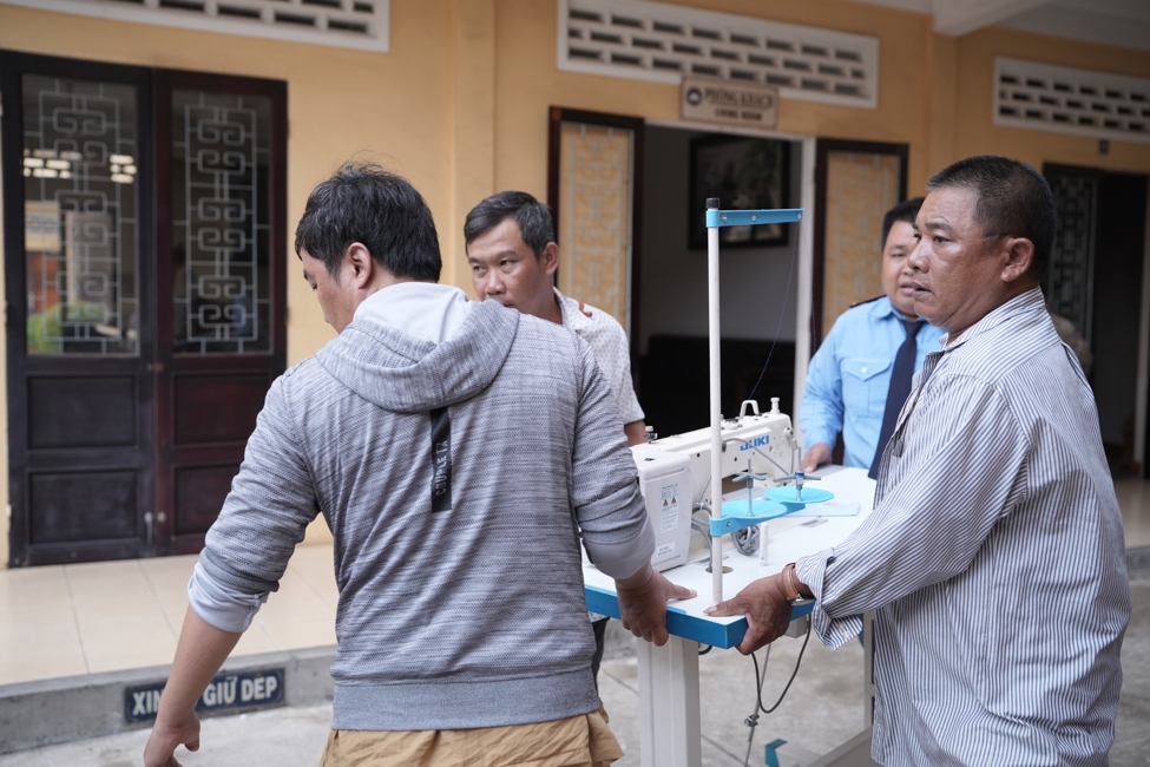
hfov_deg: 54.4
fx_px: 1118
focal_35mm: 35
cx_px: 575
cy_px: 384
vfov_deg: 37.9
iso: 500
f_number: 2.8
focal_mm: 35
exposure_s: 1/800
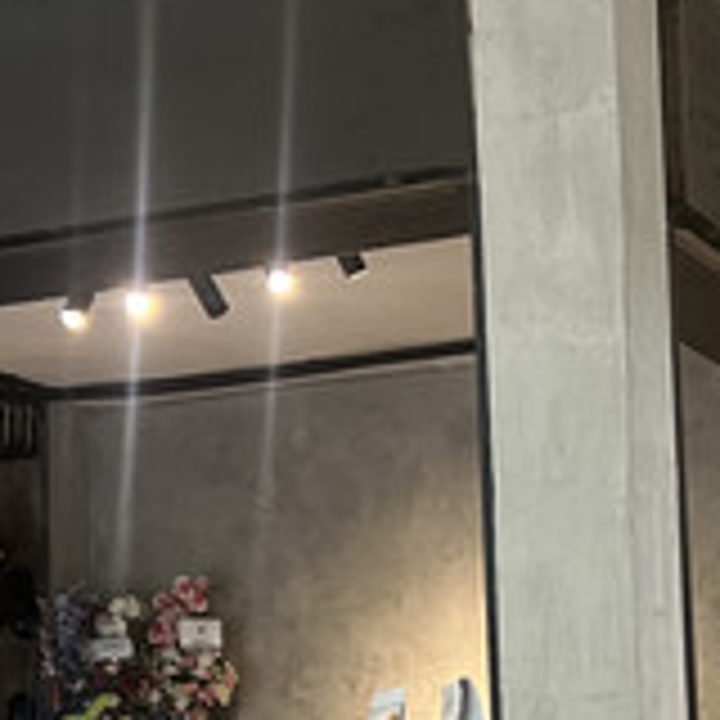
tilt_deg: +3.6
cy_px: 724
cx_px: 608
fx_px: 2165
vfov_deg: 18.4
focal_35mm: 92
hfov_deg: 18.6
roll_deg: +2.4
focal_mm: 5.7
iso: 125
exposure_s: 1/50
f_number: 1.5
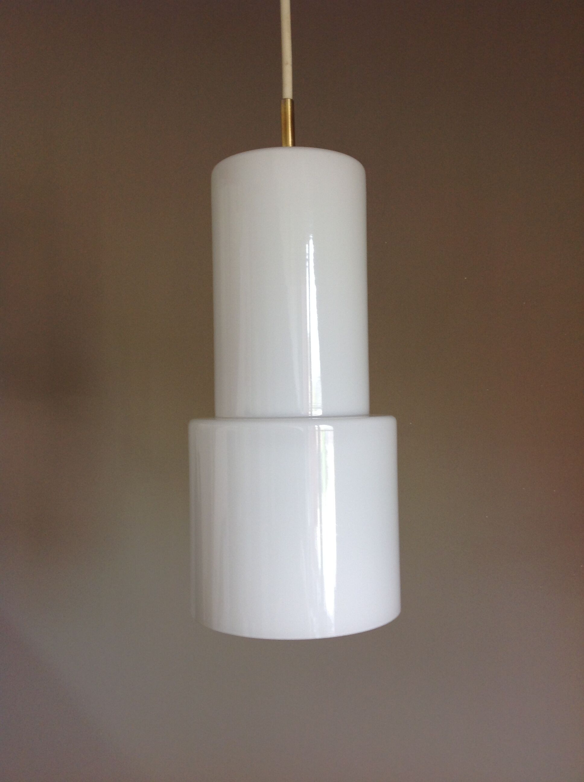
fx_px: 789
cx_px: 292
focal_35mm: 35
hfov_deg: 40.6
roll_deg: +2.0
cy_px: 391
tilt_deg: +0.0
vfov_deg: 52.7
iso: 50
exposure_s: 1/15
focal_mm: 4.28
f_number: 2.4
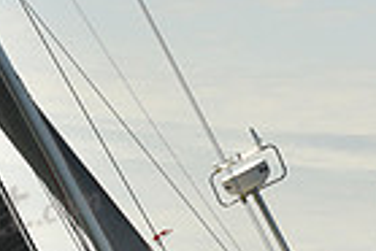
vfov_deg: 3.3
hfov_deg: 4.9
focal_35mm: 417
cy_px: 341
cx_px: 243
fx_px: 4360
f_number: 10
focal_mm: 100
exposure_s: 1/800
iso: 250
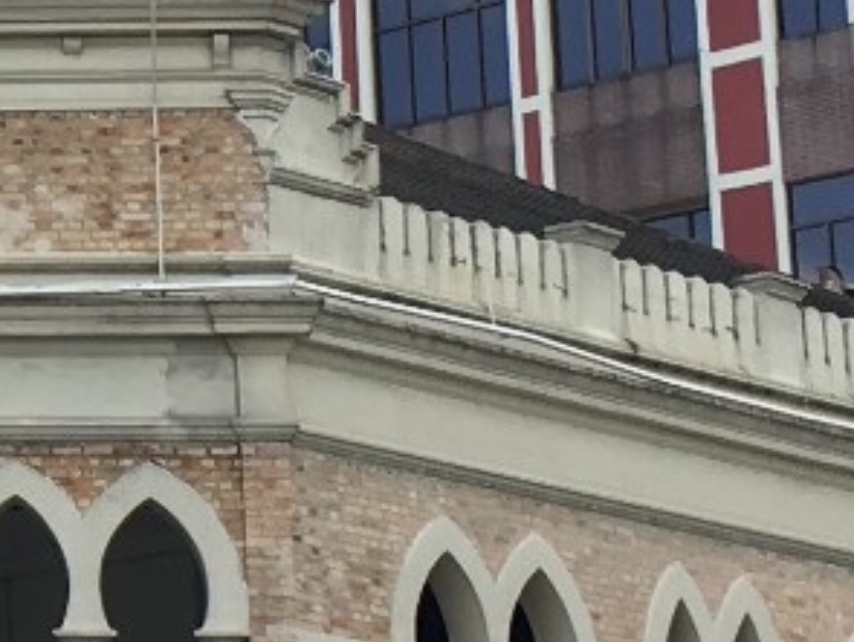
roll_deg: -2.2
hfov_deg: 9.2
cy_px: -124
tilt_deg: +18.6
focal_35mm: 201
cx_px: -909
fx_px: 4965
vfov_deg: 7.3
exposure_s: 1/596
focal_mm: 4.15
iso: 25
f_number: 2.2
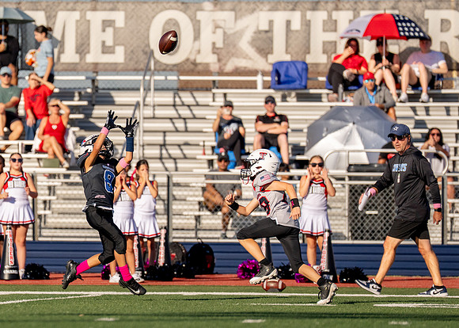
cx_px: 100
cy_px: 176
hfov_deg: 4.9
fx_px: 5331
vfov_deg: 3.5
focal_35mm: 409
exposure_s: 1/10000
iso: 250
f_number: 2.8
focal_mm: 200
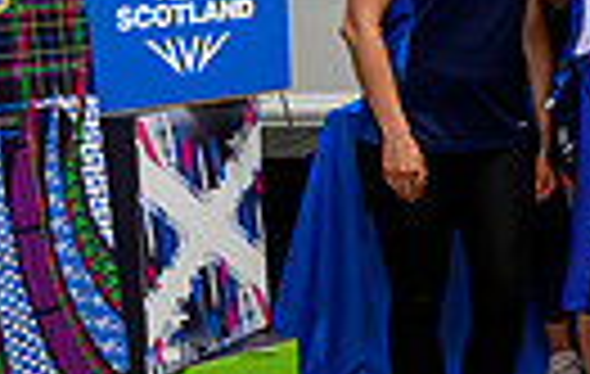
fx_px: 2179
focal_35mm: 135
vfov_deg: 9.7
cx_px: 1266
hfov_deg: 12.9
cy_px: -58
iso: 4000
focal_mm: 29.5
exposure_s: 1/320
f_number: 3.5
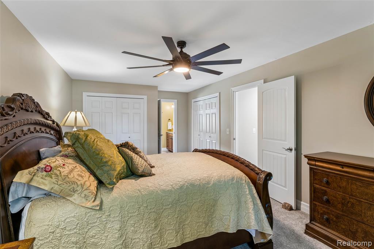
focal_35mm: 16
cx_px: 187
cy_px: 124
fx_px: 168
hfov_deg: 96.0
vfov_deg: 73.0
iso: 400
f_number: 13
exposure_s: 1/1.25
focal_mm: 16.2
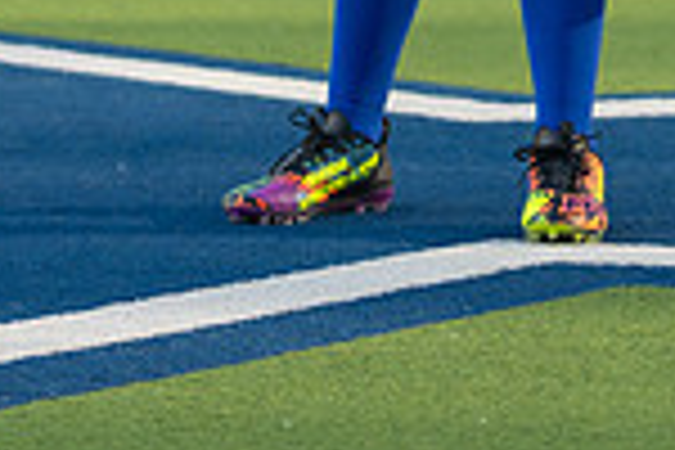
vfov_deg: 4.7
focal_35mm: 290
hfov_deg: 7.1
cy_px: -416
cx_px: 495
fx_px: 5437
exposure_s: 1/640
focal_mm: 70
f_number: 2.8
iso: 100
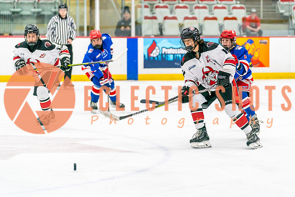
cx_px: 173
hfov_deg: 13.6
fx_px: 1234
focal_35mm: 151
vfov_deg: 9.1
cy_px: 88
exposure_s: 1/1250
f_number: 2.8
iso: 3200
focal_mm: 128
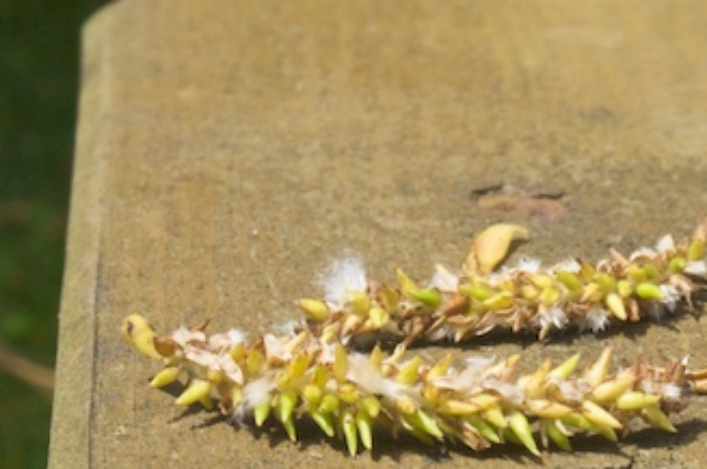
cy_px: 131
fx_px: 2883
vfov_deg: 9.3
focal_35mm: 147
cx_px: 616
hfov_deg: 13.9
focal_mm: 50
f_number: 29
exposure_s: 1/60
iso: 400
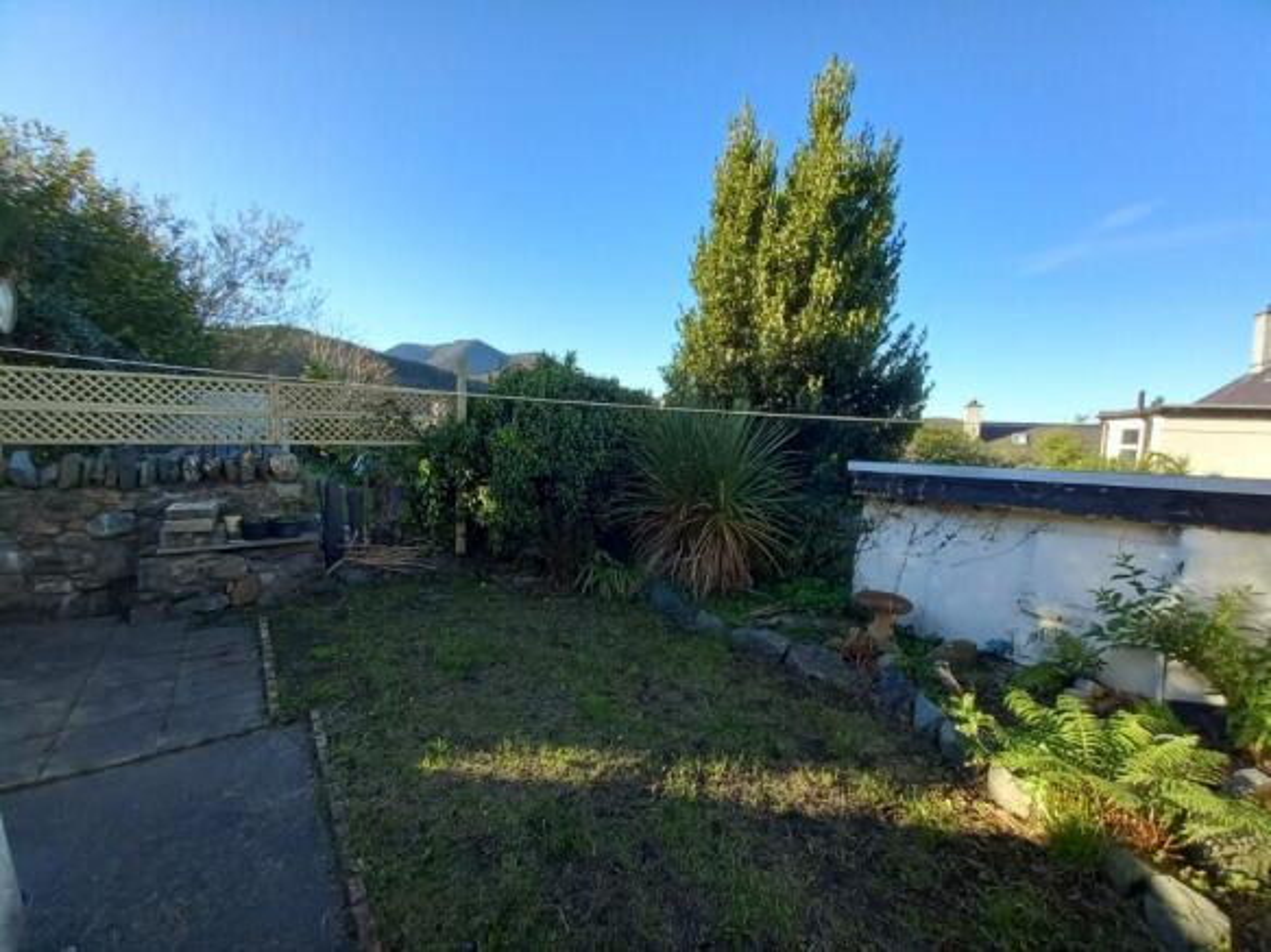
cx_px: 636
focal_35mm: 13
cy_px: 476
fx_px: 477
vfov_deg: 89.9
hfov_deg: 106.2
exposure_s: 1/150
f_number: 2.2
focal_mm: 1.13
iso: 40
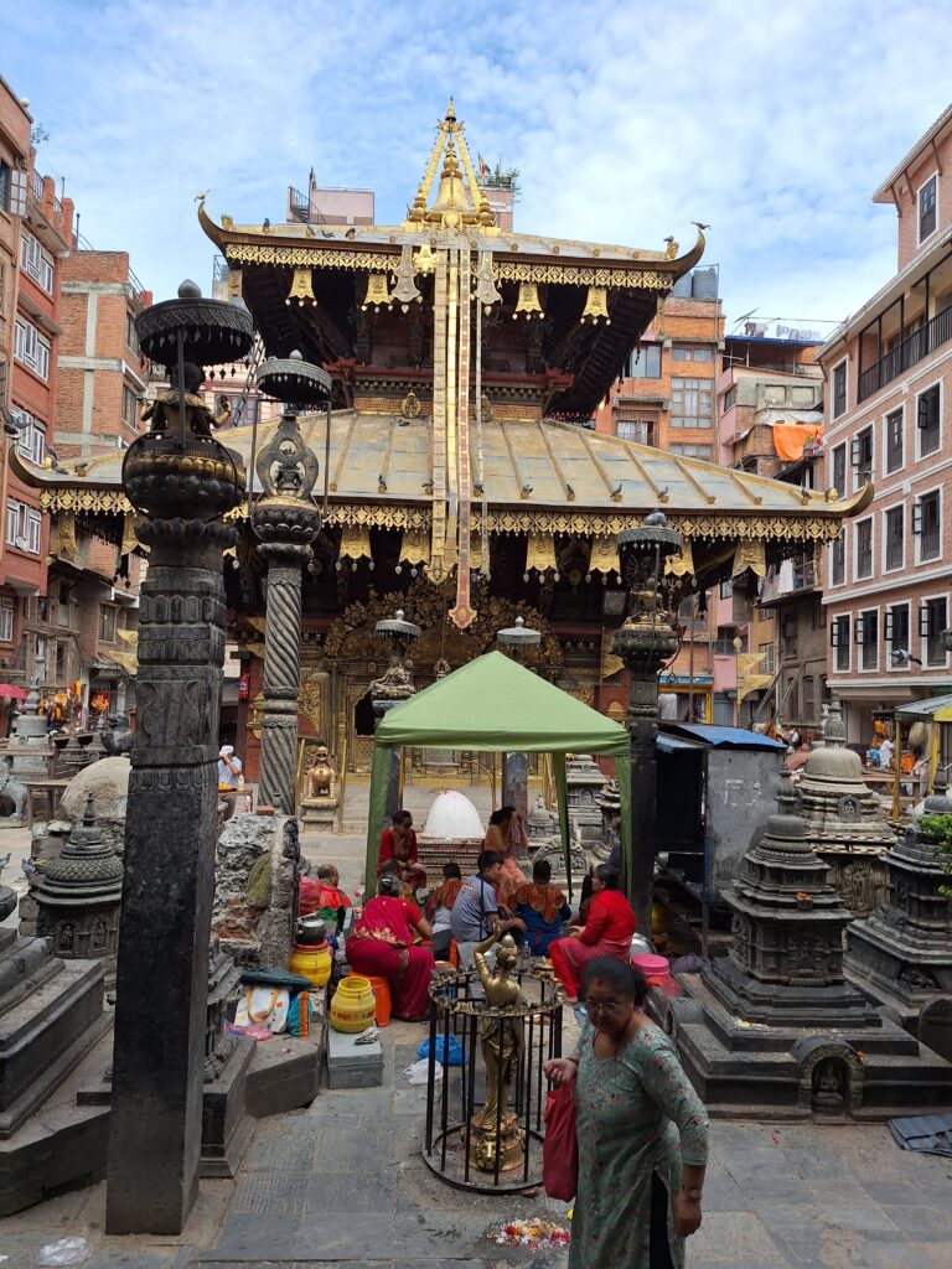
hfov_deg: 58.9
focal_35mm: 23
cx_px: 476
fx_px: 843
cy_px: 634
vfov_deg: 73.9
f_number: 1.8
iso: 40
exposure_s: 1/1488
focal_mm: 5.54
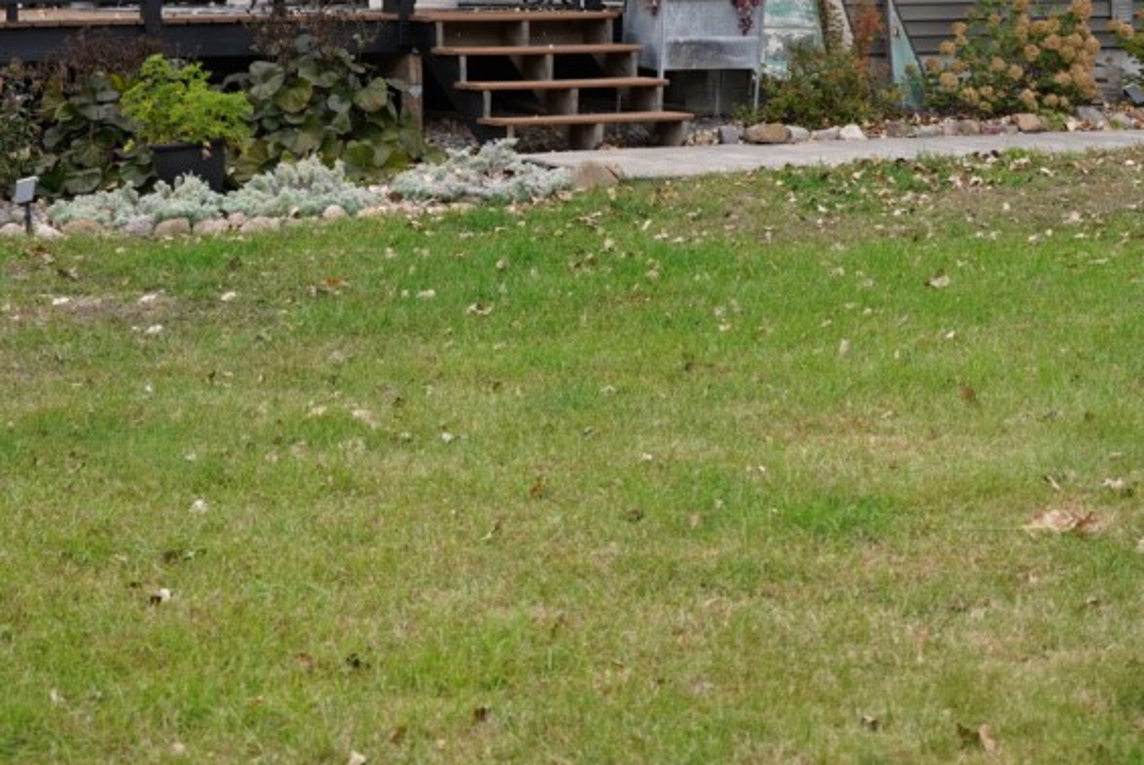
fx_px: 2808
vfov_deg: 15.2
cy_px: -43
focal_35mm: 88
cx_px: 746
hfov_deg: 22.9
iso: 200
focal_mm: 30.8
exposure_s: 1/160
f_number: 2.8
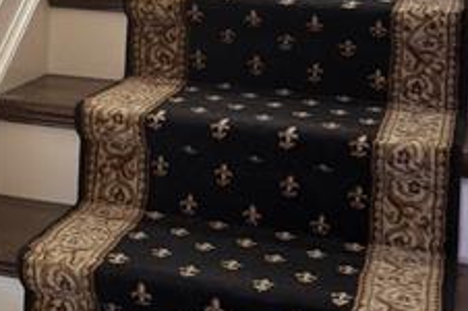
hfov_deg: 23.3
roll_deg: -1.5
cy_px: -89
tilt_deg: -2.3
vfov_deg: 15.3
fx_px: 1103
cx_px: 41
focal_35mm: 85
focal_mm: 6.76
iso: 200
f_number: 1.78
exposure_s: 1/60
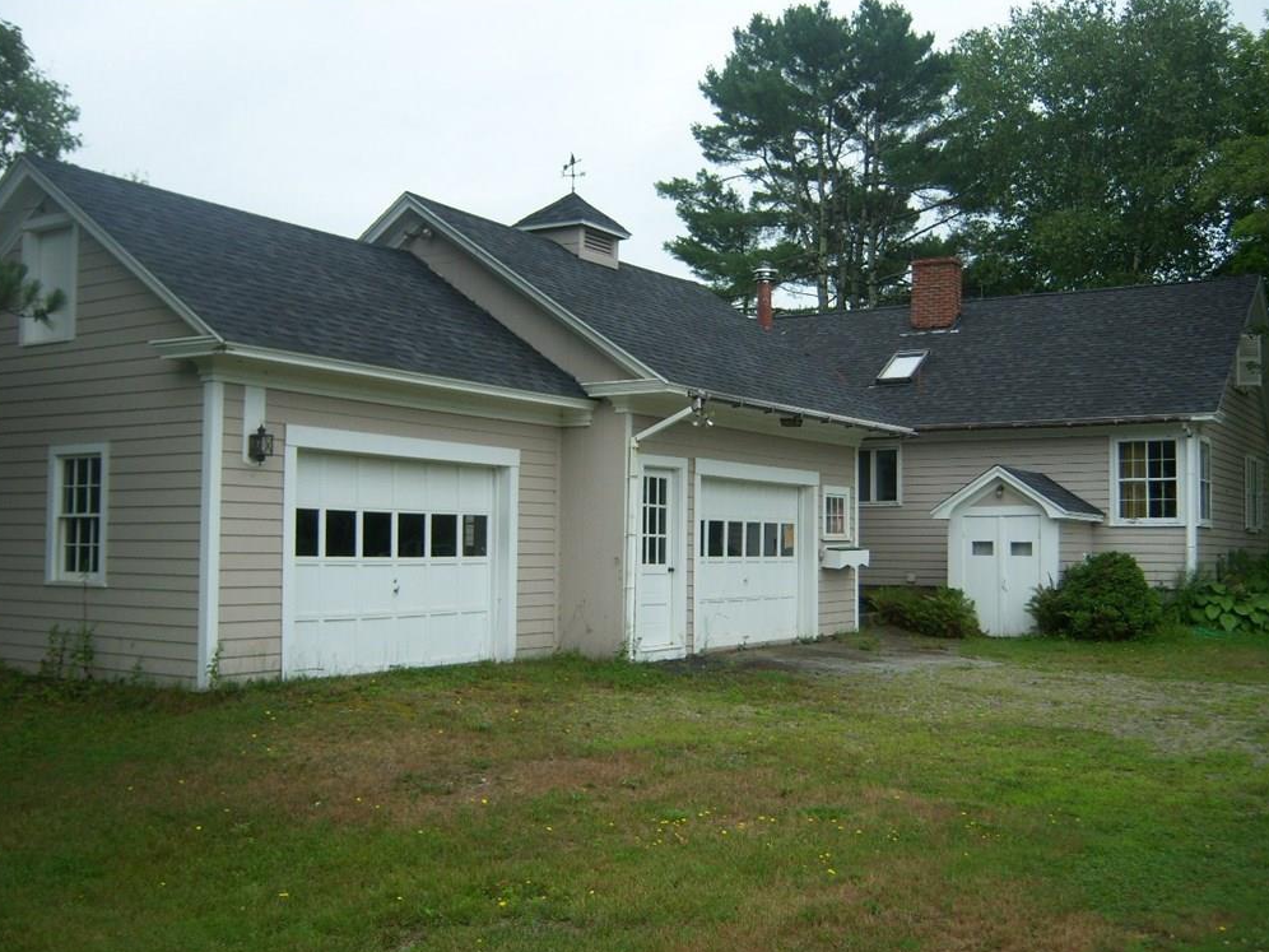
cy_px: 478
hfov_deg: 50.1
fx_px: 1356
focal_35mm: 37
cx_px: 634
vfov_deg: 38.7
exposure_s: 1/320
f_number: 2.8
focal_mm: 7.5
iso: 80
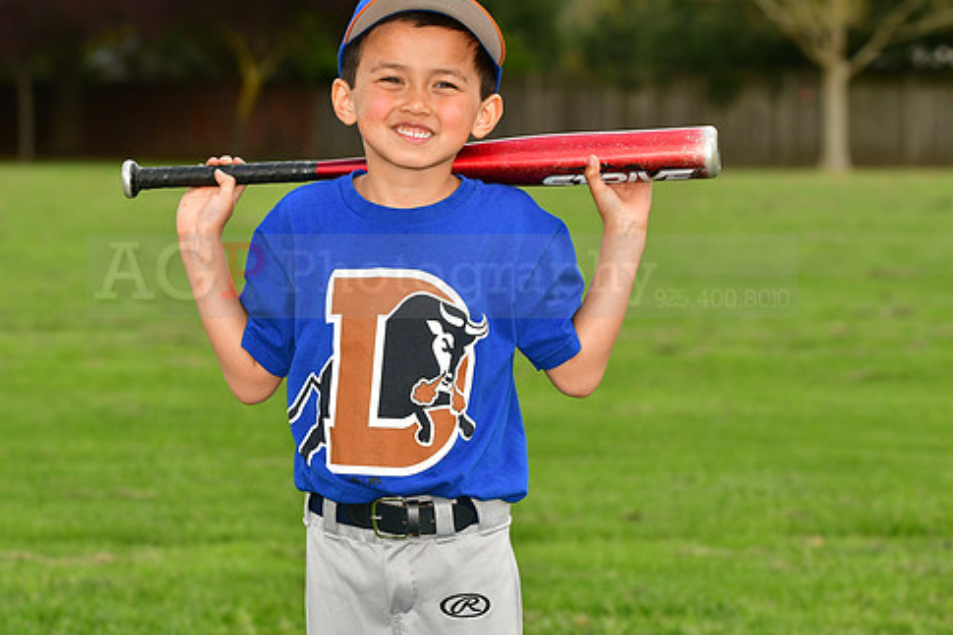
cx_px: 417
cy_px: 260
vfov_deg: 7.8
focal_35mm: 176
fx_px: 4657
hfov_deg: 11.7
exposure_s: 1/500
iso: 200
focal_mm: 98
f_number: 5
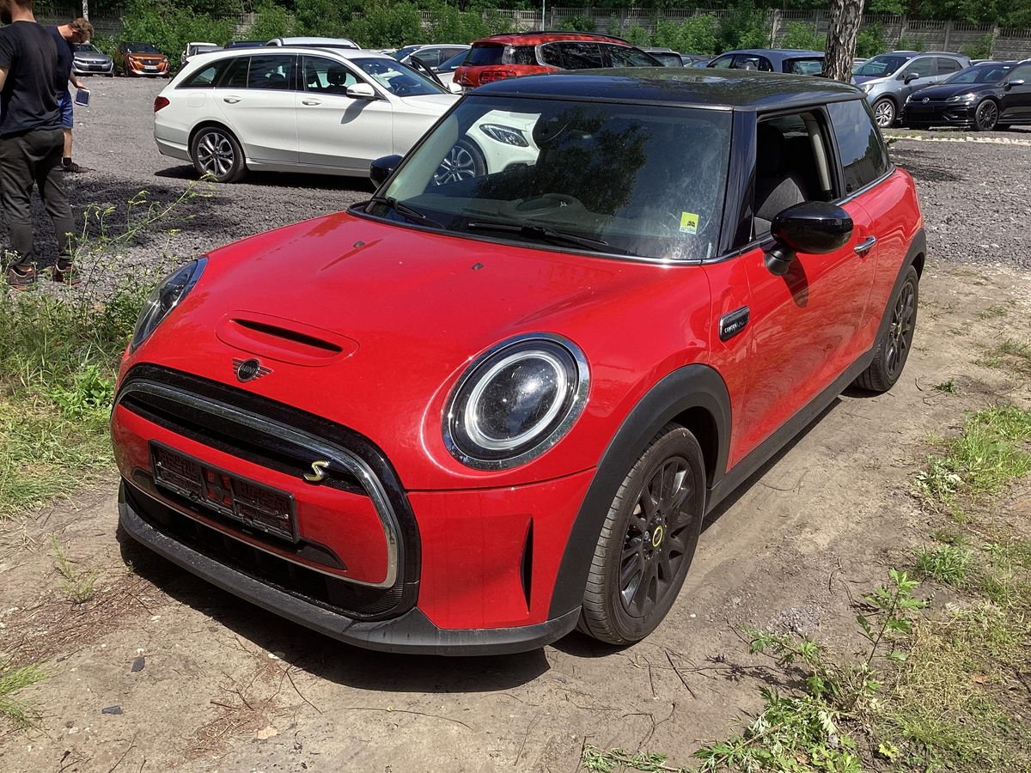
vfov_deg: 45.4
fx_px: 923
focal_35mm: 31
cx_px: 516
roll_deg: -2.6
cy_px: 386
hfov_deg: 58.4
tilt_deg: -20.1
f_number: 2.4
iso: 25
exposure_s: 1/886
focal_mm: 3.3
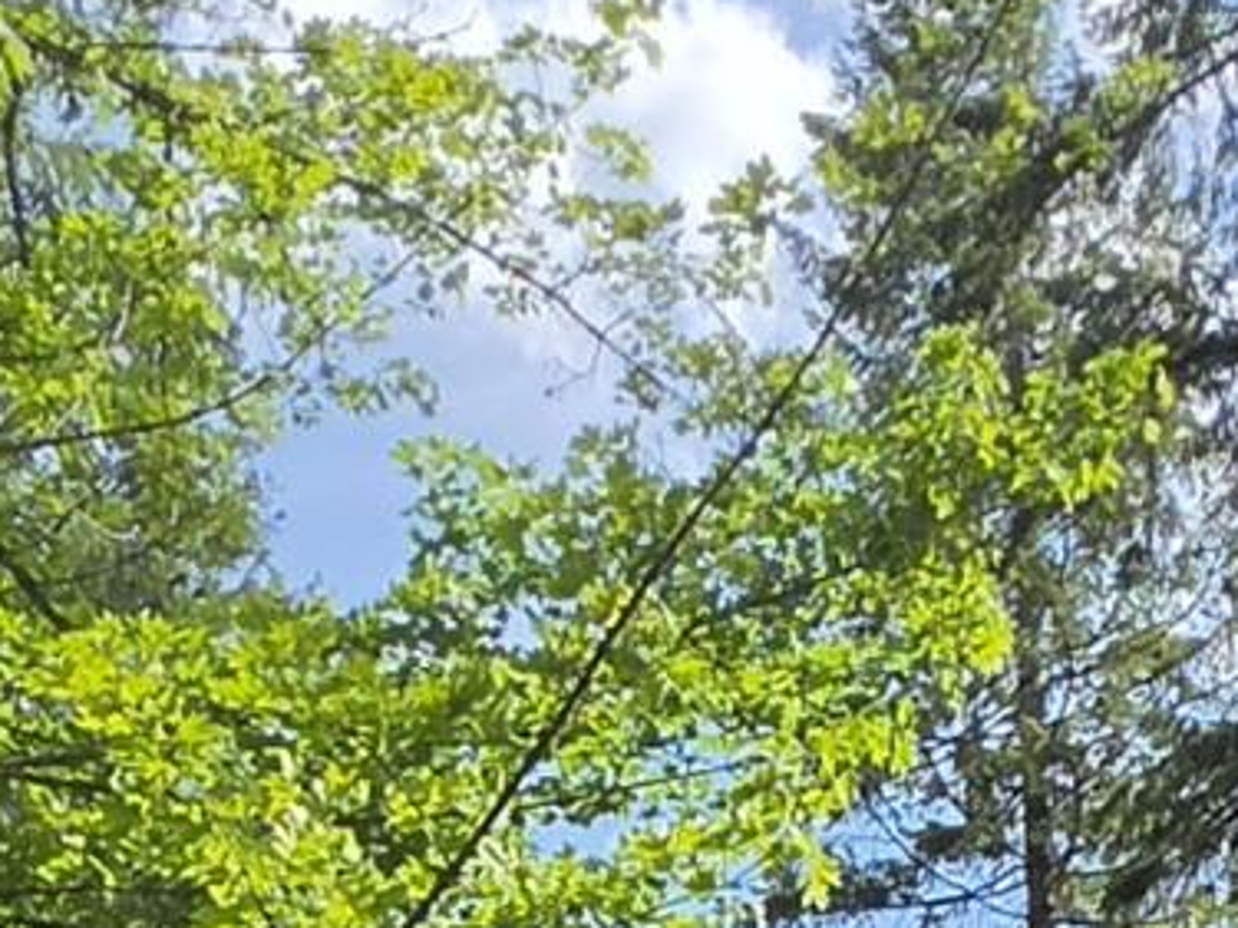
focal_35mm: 104
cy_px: 2540
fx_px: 3718
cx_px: 706
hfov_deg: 18.9
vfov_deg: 10.9
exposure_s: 1/1262
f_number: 1.9
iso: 32
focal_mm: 2.2
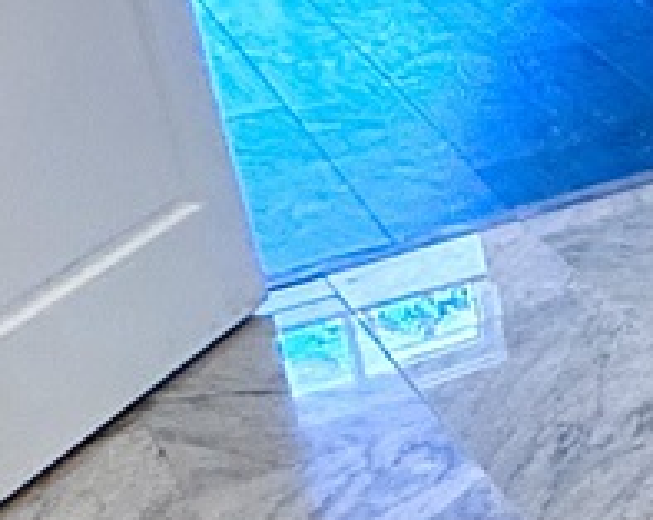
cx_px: 1883
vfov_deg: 14.9
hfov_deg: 11.8
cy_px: -79
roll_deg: -0.5
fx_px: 1930
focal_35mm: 100
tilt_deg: -15.7
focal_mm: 2.22
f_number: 2.2
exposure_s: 1/120
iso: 250
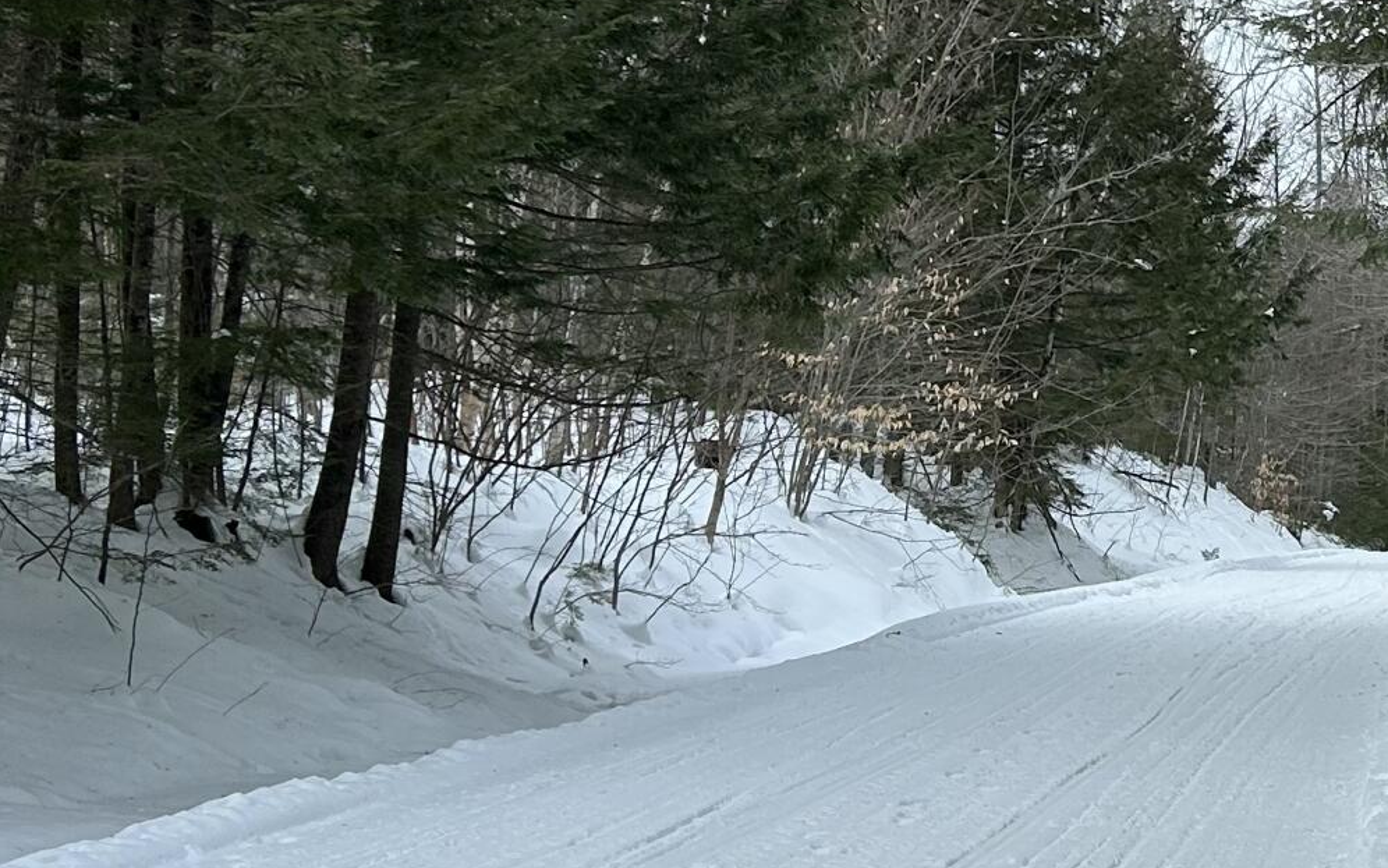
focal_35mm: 83
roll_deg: +0.5
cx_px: 1598
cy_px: 166
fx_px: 3140
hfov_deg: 23.1
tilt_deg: +6.3
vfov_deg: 15.6
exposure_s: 1/1295
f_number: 1.5
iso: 50
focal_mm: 5.7
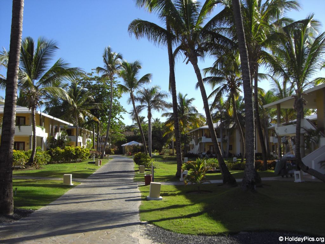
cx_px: 162
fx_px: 357
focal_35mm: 38
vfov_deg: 37.7
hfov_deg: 49.0
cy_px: 122
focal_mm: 6.2
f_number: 2.7
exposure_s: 1/800
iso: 64
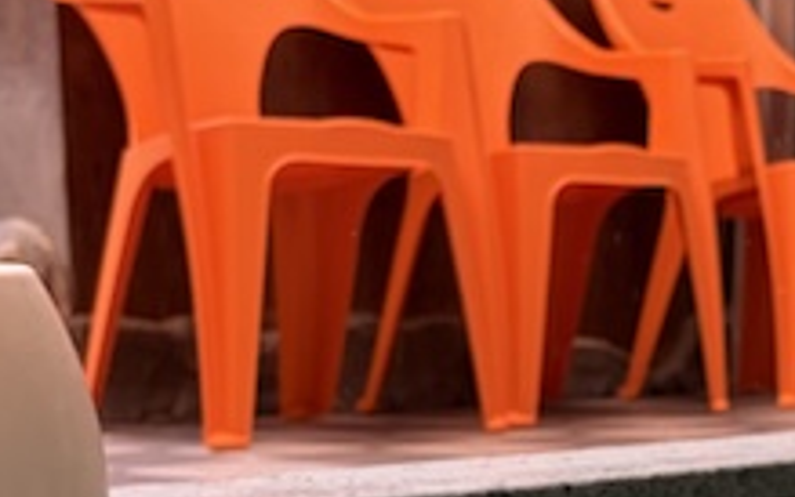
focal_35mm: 88
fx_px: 1907
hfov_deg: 23.1
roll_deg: -0.4
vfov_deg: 14.4
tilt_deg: -8.0
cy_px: 608
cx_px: 657
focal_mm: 5.96
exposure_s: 1/118
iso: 125
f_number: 1.6
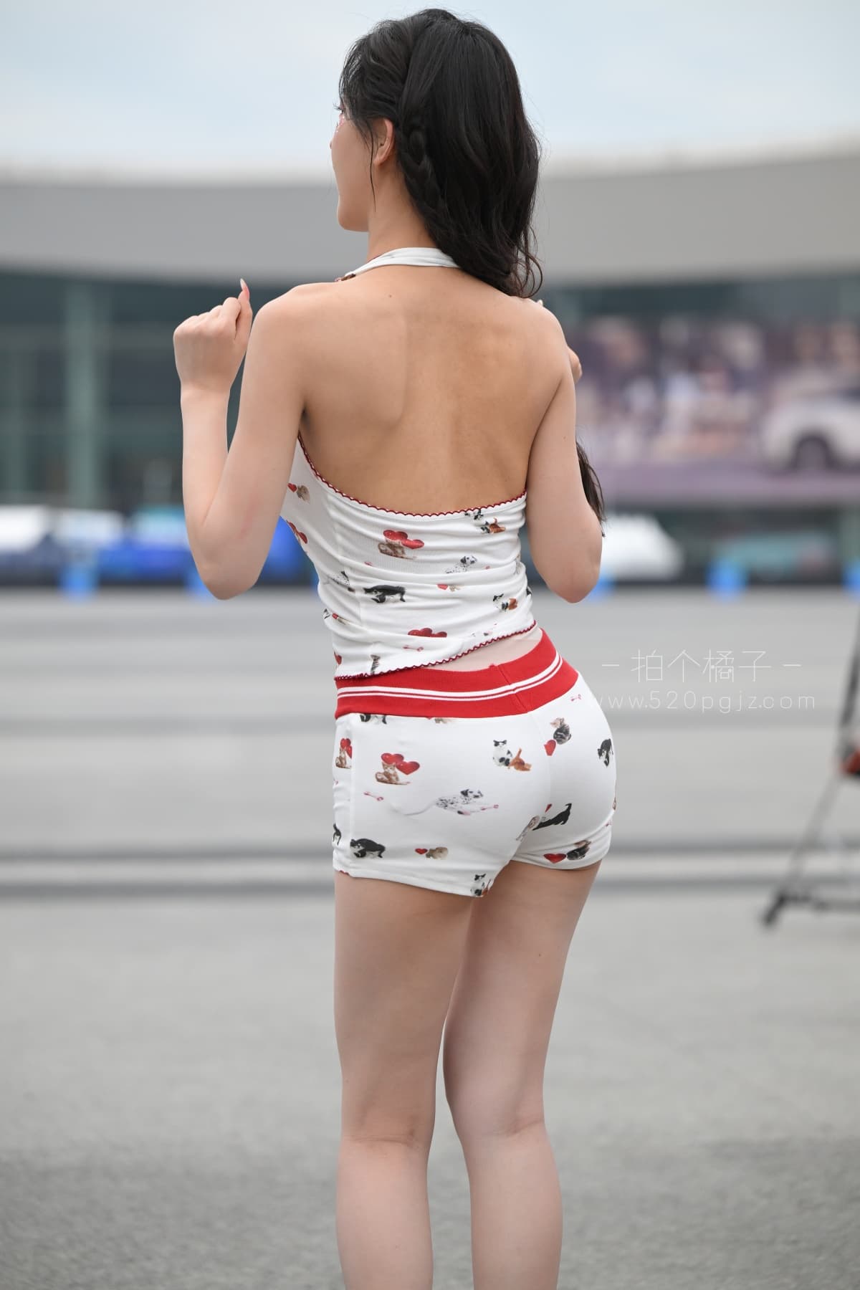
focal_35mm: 104
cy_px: 645
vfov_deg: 19.6
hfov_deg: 13.2
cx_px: 430
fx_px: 3726
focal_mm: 104
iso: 720
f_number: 3.2
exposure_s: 1/400
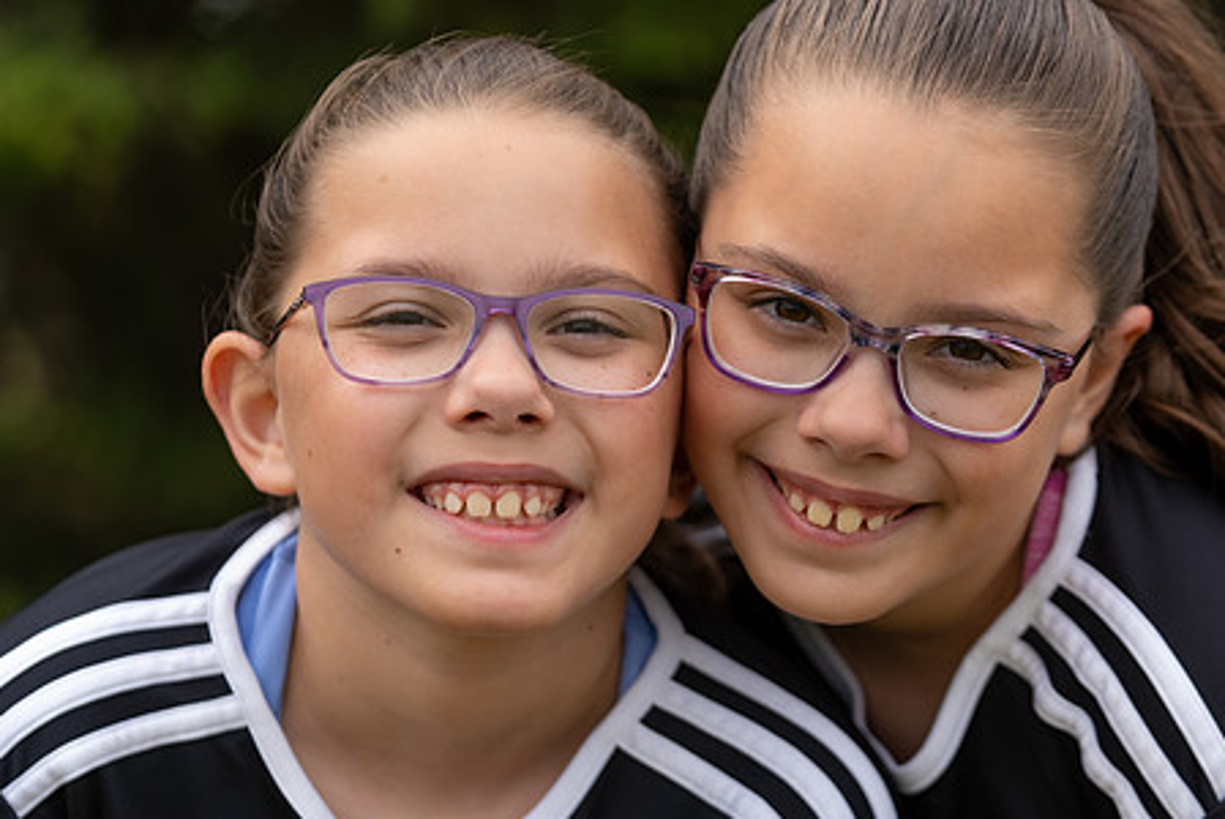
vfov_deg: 8.4
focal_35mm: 164
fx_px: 5584
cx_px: 750
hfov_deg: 12.5
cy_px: 463
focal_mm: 127
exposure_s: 1/320
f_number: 3.2
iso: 64
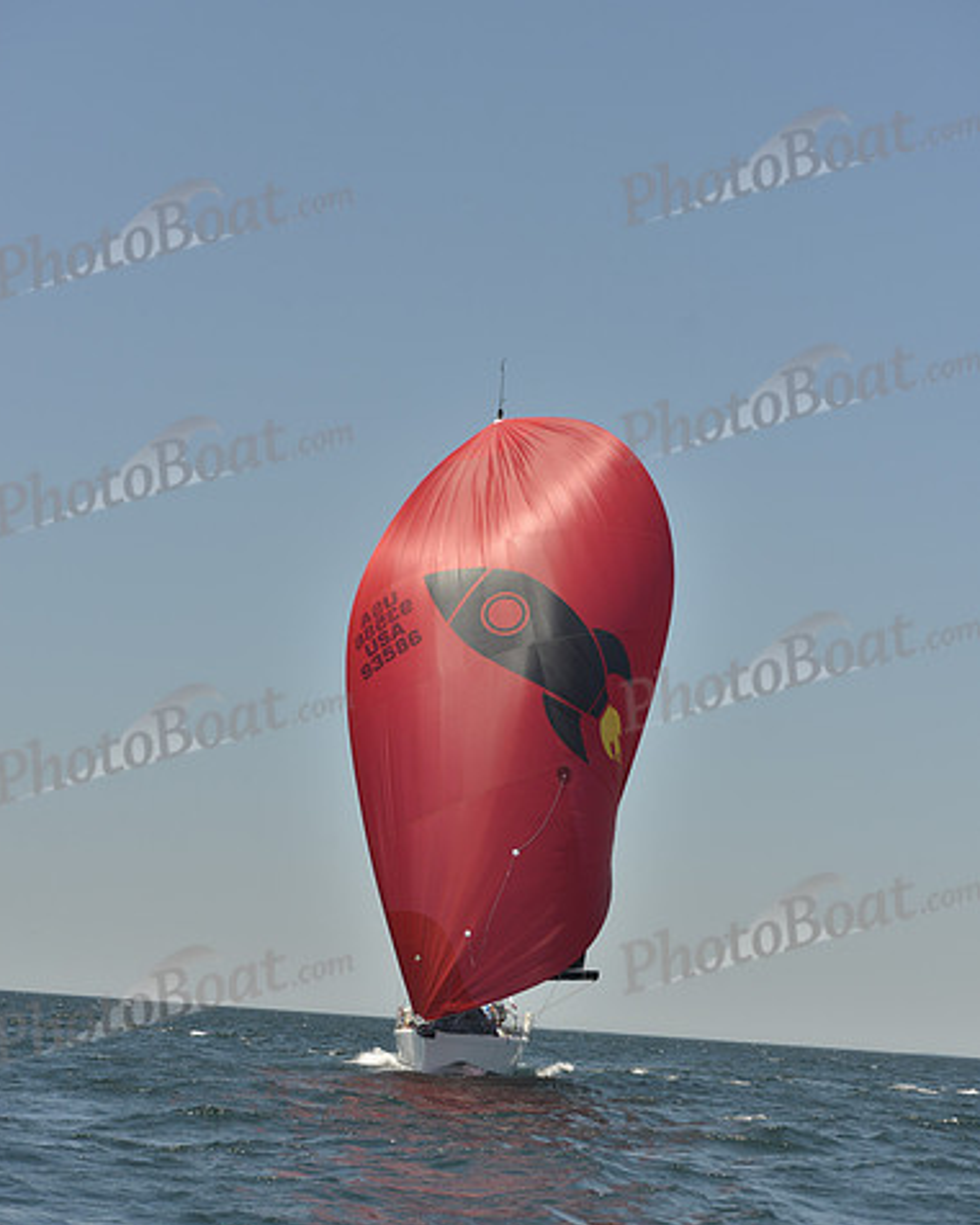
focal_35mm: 80
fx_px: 2899
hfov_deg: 19.2
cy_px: 569
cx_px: 487
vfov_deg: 23.8
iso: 280
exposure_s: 1/1250
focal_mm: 70
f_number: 5
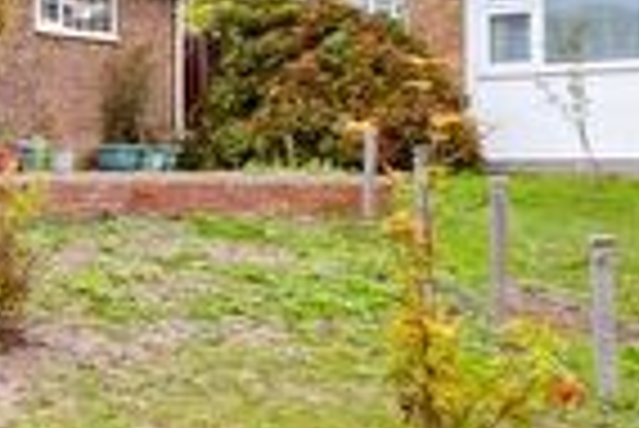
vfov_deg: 18.5
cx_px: -414
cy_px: 173
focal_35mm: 74
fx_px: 1315
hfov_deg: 21.2
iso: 400
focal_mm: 10
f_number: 3.5
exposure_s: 1/1000
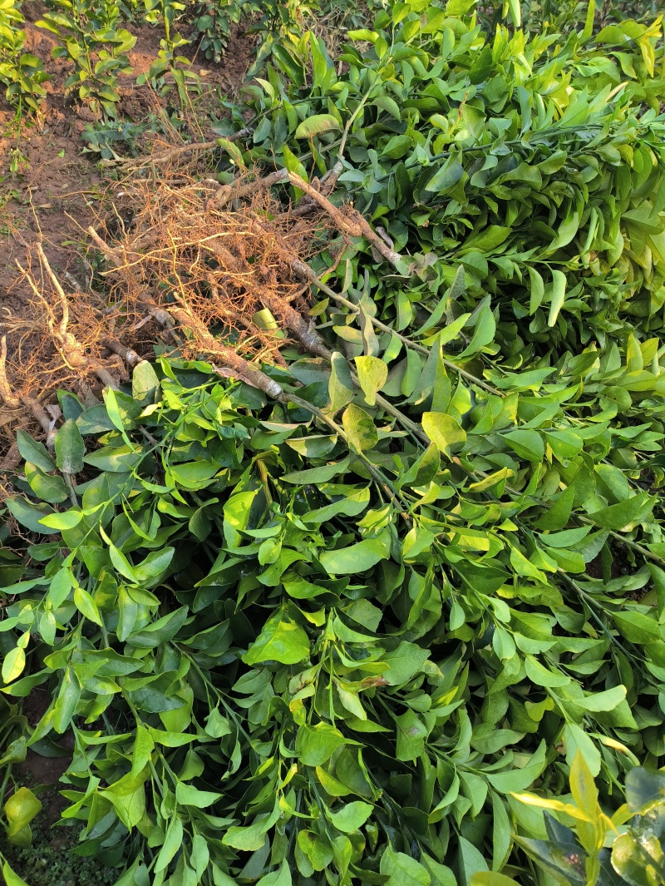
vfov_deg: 73.9
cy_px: 443
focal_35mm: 23
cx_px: 332
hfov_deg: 58.9
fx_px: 589
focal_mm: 4.69
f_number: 1.79
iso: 50
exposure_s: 1/102
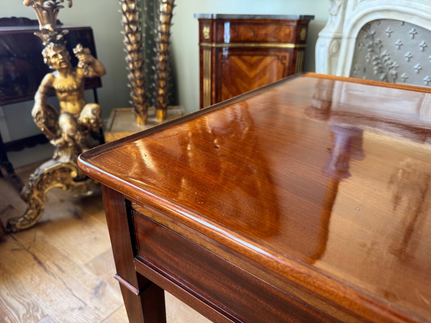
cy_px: 162
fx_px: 299
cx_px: 216
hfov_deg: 71.6
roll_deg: -0.3
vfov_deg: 56.8
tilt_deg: -26.4
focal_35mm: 24
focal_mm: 6.76
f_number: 1.78
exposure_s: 1/64
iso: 200
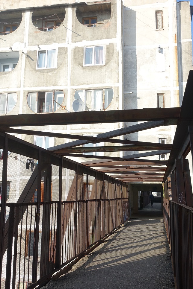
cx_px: 119
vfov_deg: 55.8
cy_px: 152
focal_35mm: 34
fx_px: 273
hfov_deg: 38.7
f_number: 4
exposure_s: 1/640
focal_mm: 8.8
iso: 125
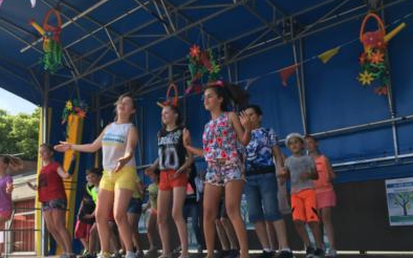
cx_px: 193
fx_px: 439
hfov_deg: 50.4
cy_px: 169
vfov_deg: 32.5
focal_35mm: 39
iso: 25
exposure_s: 1/746
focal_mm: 4.15
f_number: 2.2
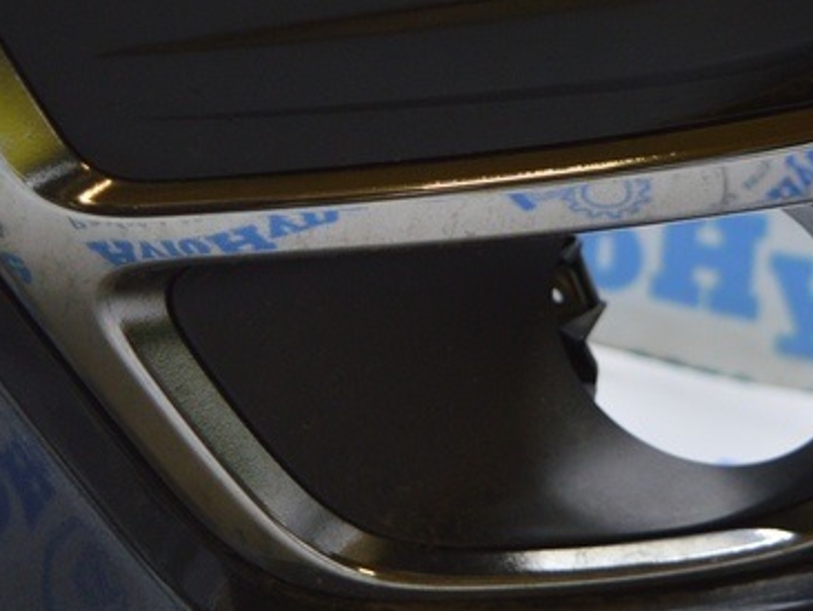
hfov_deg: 15.2
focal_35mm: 129
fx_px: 3032
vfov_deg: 11.5
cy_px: 108
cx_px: 278
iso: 400
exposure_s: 1/50
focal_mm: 32
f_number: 4.5
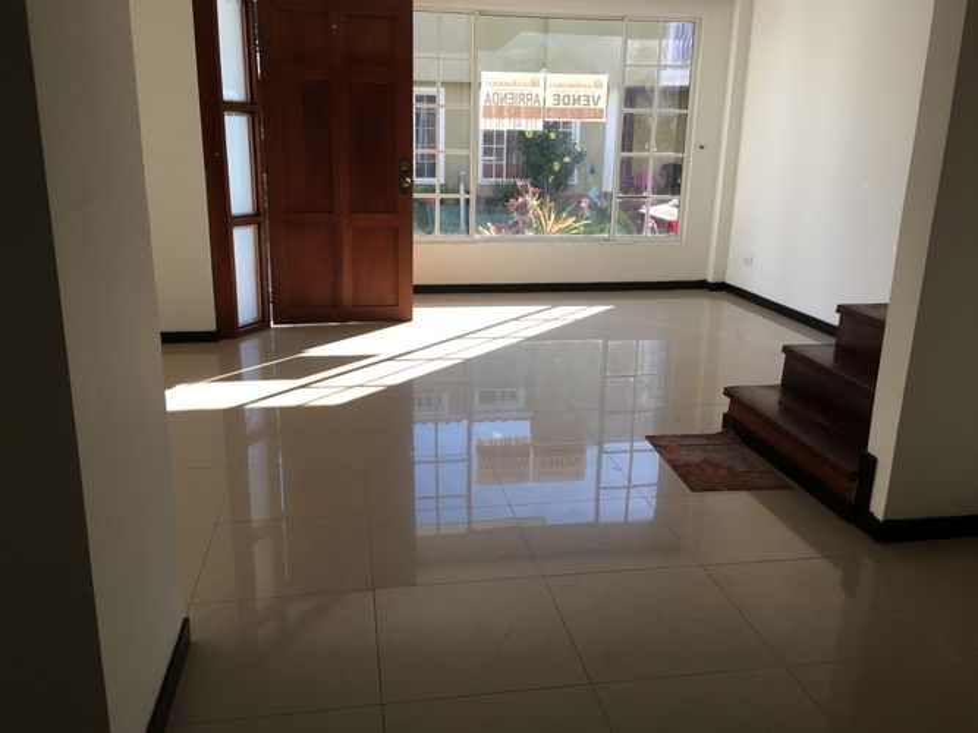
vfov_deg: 48.2
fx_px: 819
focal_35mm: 29
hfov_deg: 61.7
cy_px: 366
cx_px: 489
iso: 25
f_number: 2.2
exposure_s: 1/120
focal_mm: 4.15
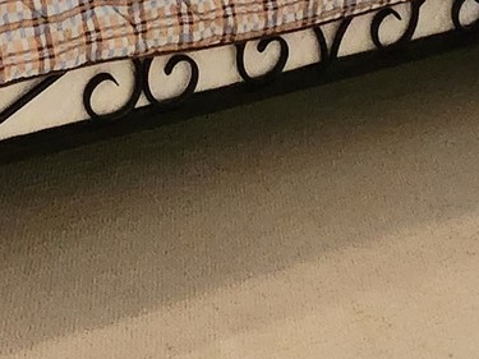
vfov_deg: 14.7
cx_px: -155
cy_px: -460
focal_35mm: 71
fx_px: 982
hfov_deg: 23.9
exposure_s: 1/30
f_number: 2.2
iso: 500
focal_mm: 1.7
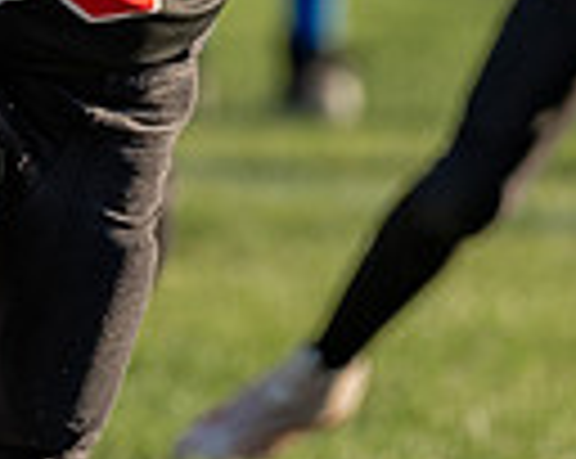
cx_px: -85
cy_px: -106
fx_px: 23847
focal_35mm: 1401
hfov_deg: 1.4
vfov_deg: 1.1
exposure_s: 1/1250
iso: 125
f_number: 2.8
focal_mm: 200
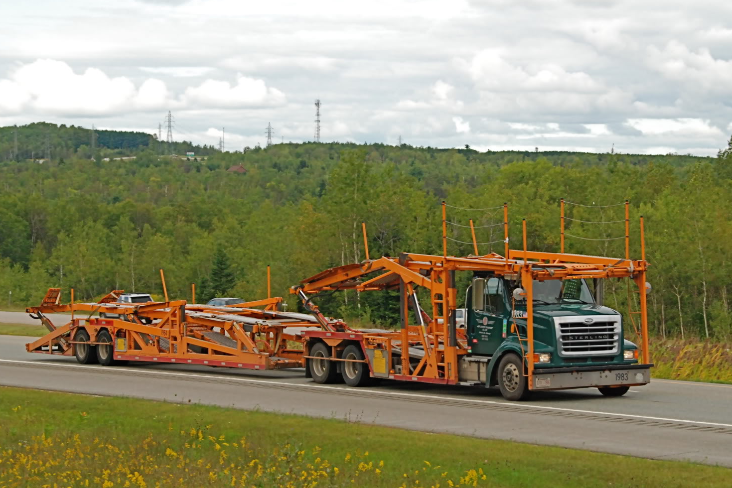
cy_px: 228
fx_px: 1993
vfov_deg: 14.0
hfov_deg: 20.8
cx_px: 384
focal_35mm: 98
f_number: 9
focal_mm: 60
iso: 640
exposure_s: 1/500
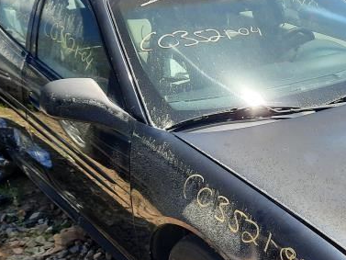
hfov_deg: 34.7
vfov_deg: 27.2
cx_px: 289
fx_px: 530
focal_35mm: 53
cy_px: 191
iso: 32
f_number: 2
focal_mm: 4.6
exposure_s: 1/547
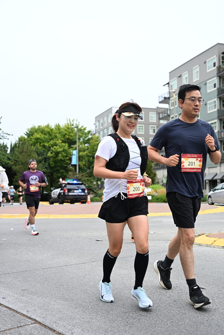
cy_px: 168
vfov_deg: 46.4
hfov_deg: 31.9
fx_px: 392
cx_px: 112
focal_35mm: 42
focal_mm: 42
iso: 1600
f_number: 4
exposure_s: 1/800
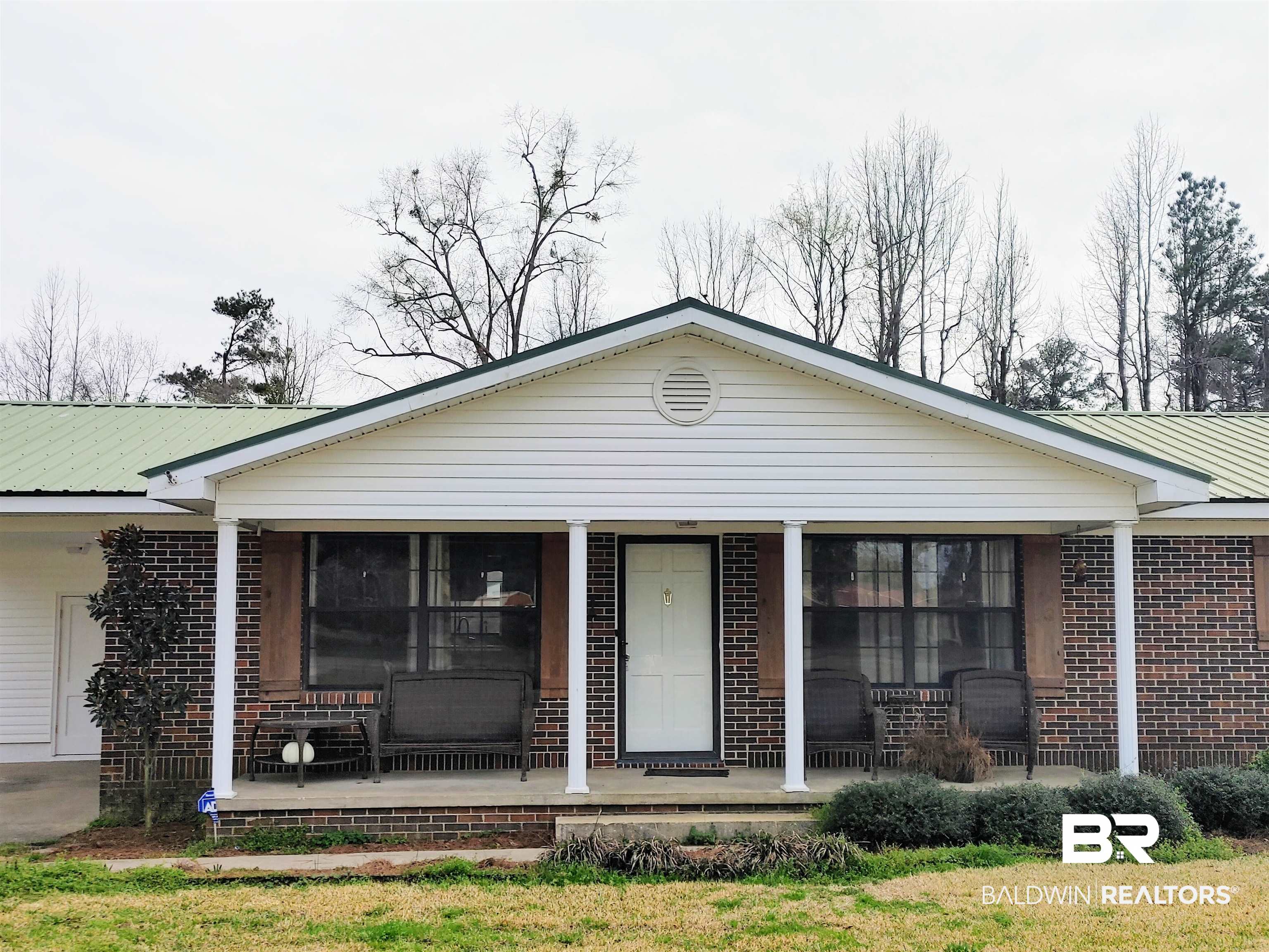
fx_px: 1320
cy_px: 476
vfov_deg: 39.7
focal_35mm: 36
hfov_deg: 51.4
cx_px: 634
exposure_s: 1/3448
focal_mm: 5.58
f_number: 1.8
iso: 50
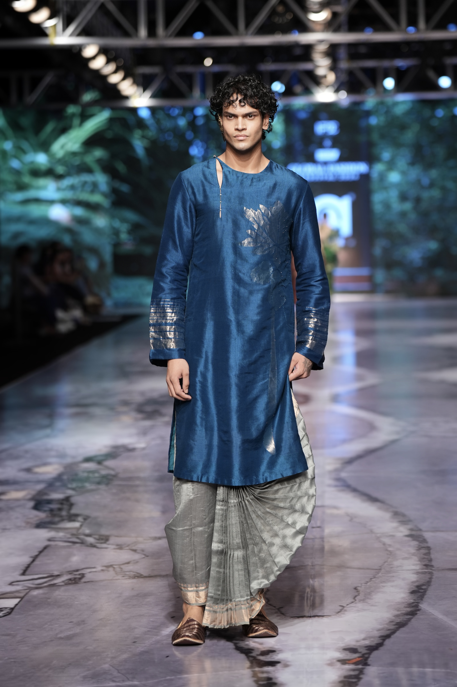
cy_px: 344
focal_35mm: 106
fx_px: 2019
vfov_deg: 19.3
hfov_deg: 12.9
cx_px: 228
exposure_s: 1/250
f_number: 2.8
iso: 640
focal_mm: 106
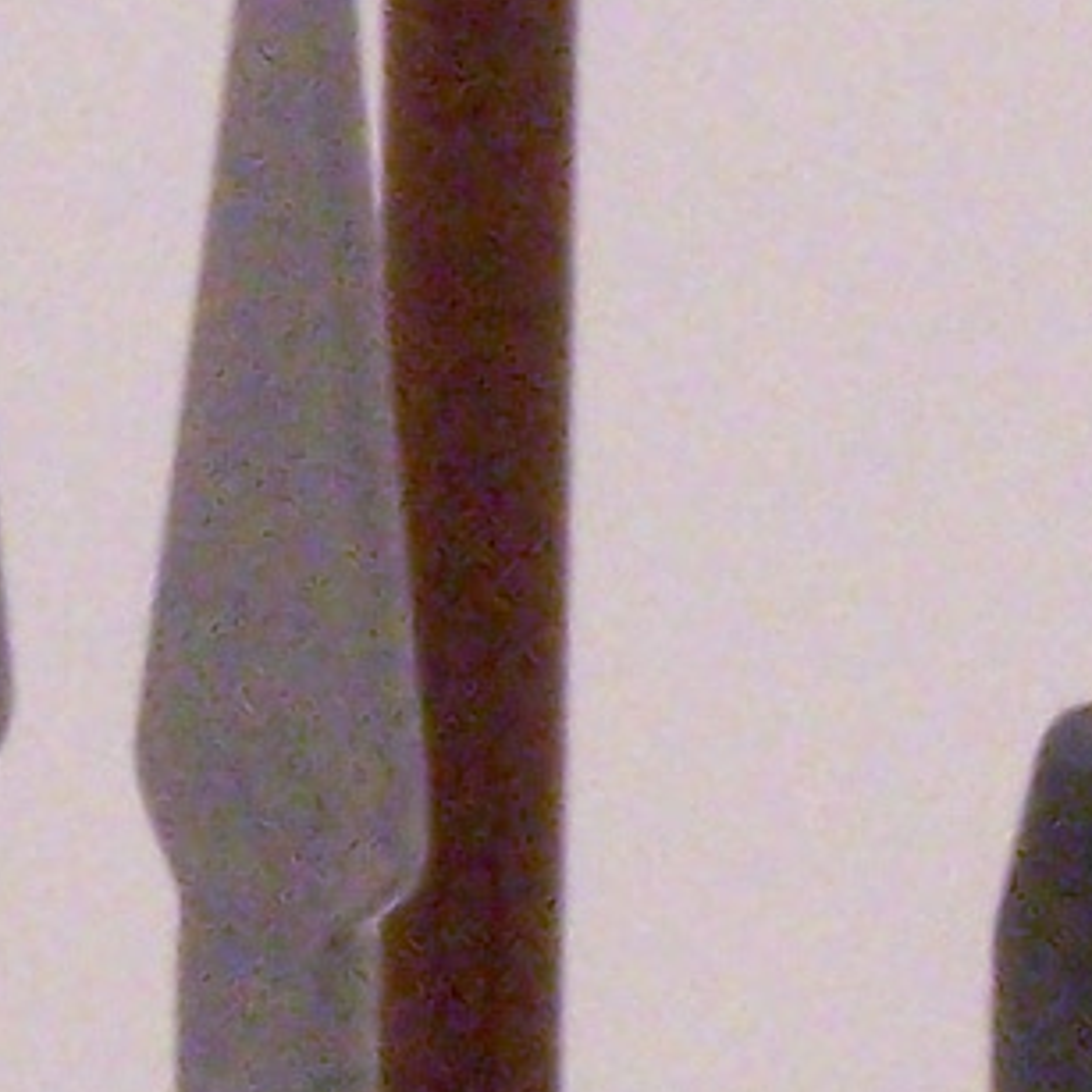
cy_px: 1362
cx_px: 690
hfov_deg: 2.9
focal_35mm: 609
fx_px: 21735
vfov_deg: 2.9
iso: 400
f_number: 8
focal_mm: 13.7
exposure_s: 1/4
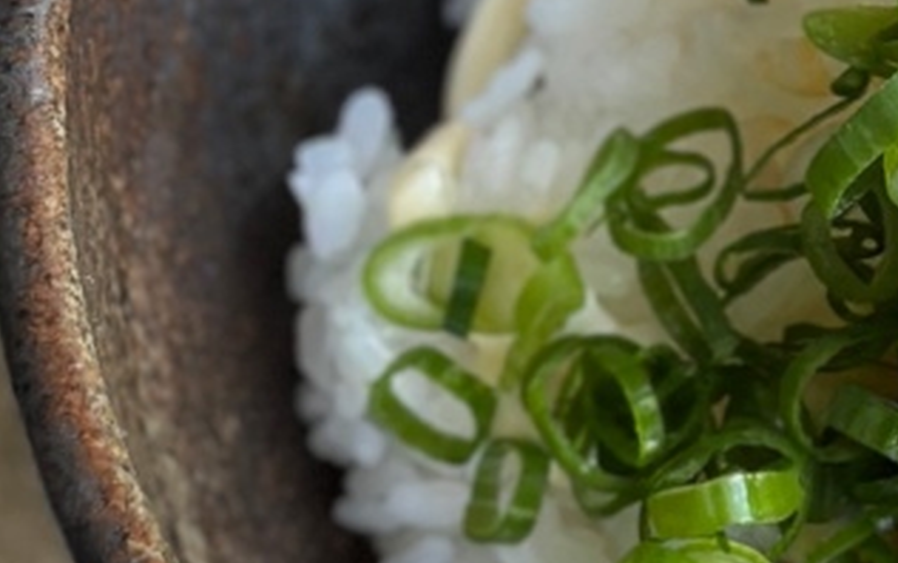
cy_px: 219
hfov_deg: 8.5
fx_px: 6049
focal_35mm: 247
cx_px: 861
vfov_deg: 5.3
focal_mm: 6.86
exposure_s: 1/149
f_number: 1.78
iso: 125
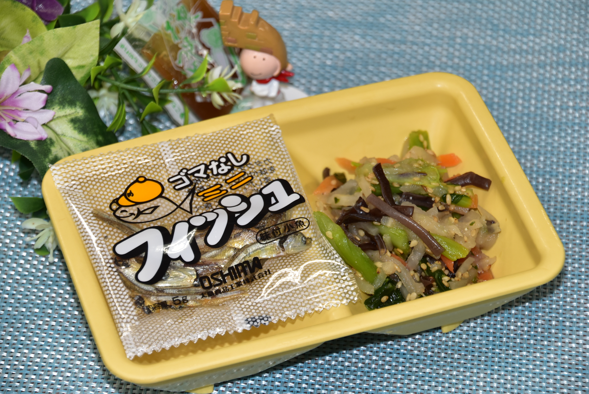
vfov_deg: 7.1
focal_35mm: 195
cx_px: 294
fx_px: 3193
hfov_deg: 10.5
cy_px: 197
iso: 400
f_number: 6
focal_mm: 130
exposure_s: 1/60
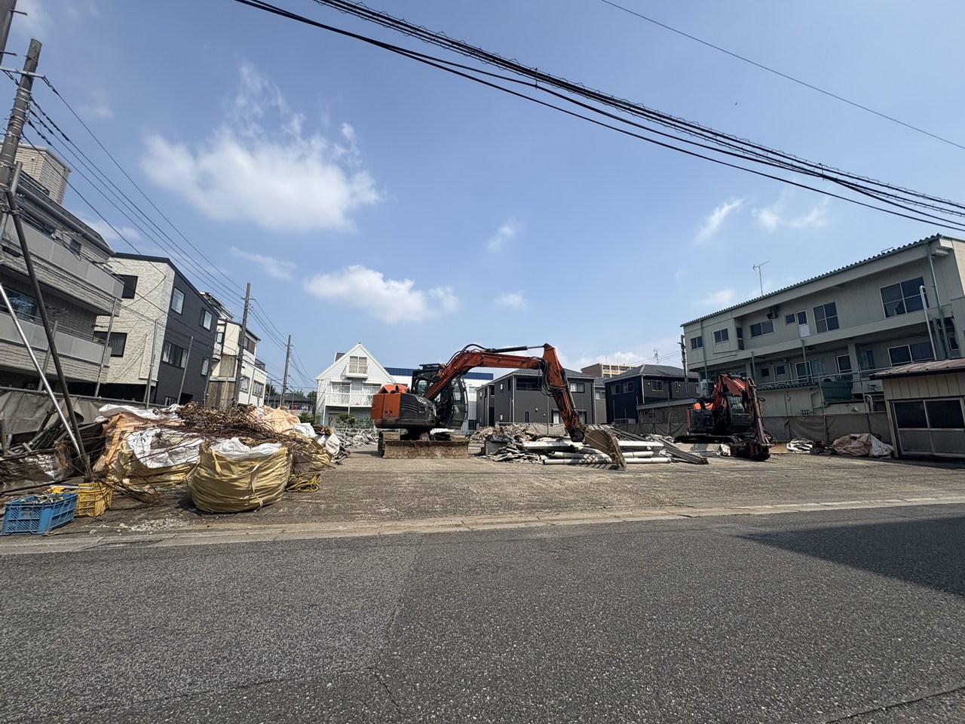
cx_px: 482
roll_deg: +0.7
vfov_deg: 85.7
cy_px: 362
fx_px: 390
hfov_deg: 102.1
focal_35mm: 14
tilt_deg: +11.1
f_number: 2.2
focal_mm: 2.22
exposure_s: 1/2494
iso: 50
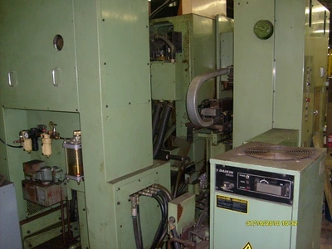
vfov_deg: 40.7
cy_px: 124
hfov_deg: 52.6
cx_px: 166
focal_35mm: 35
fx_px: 336
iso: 120
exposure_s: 1/45
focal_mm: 5.8
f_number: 2.8
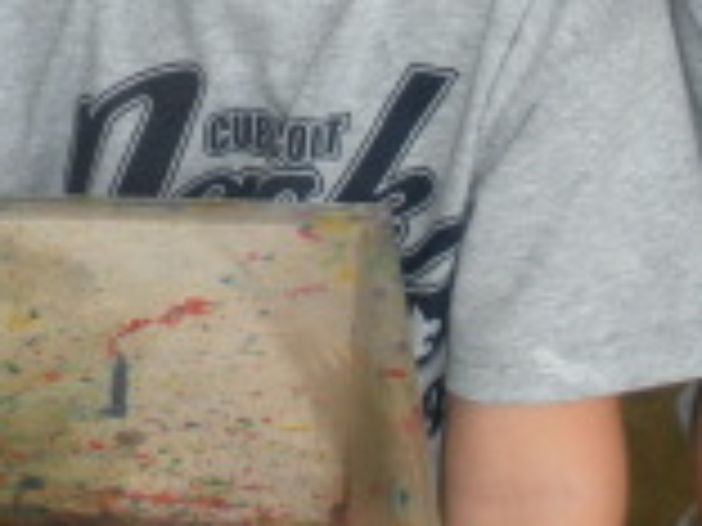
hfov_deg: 13.3
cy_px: 63
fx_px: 3001
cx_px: 189
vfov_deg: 10.0
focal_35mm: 148
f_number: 3.5
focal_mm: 6.3
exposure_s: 1/63.8
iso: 64
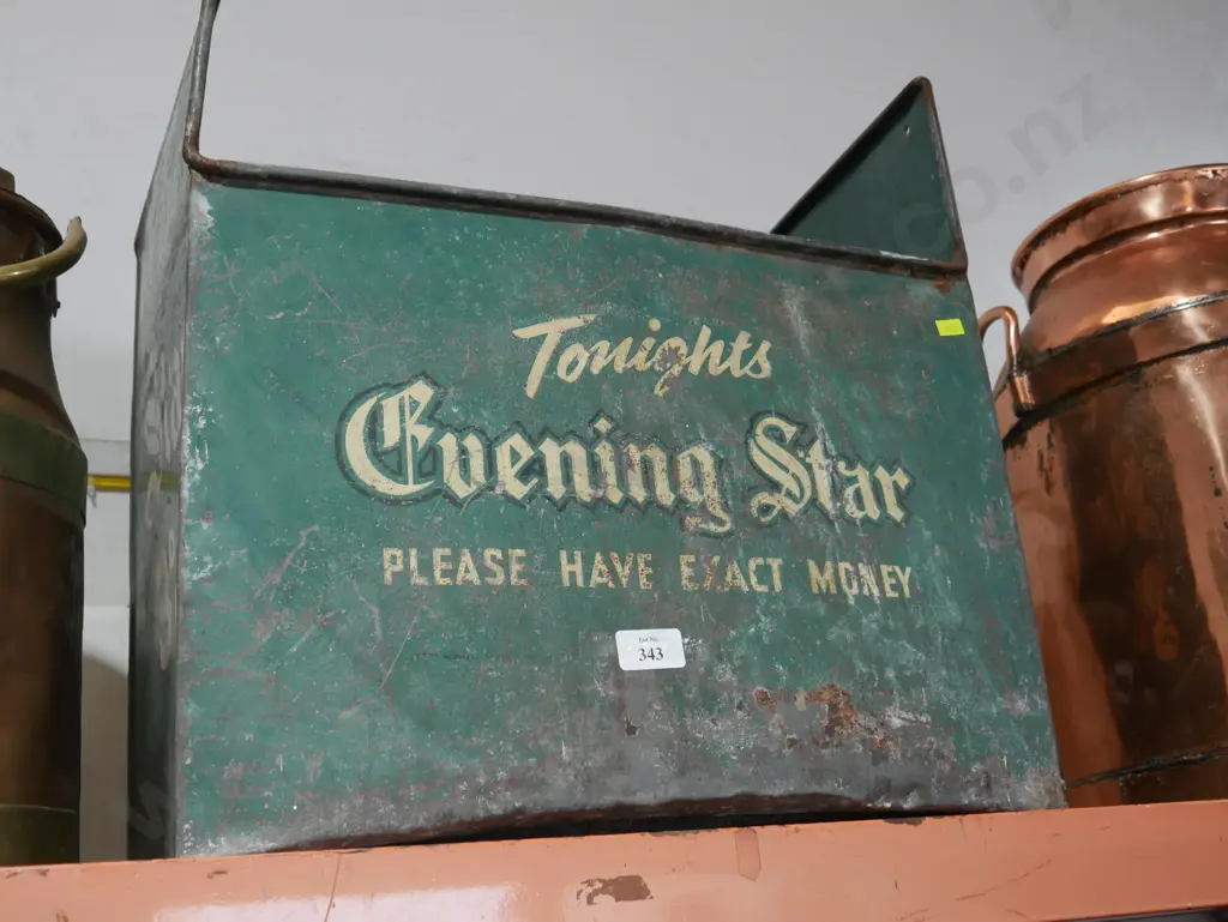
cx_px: 614
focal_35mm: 40
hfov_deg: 46.8
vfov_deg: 36.0
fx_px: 1420
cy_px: 461
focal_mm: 20
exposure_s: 1/60
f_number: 4.4
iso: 640
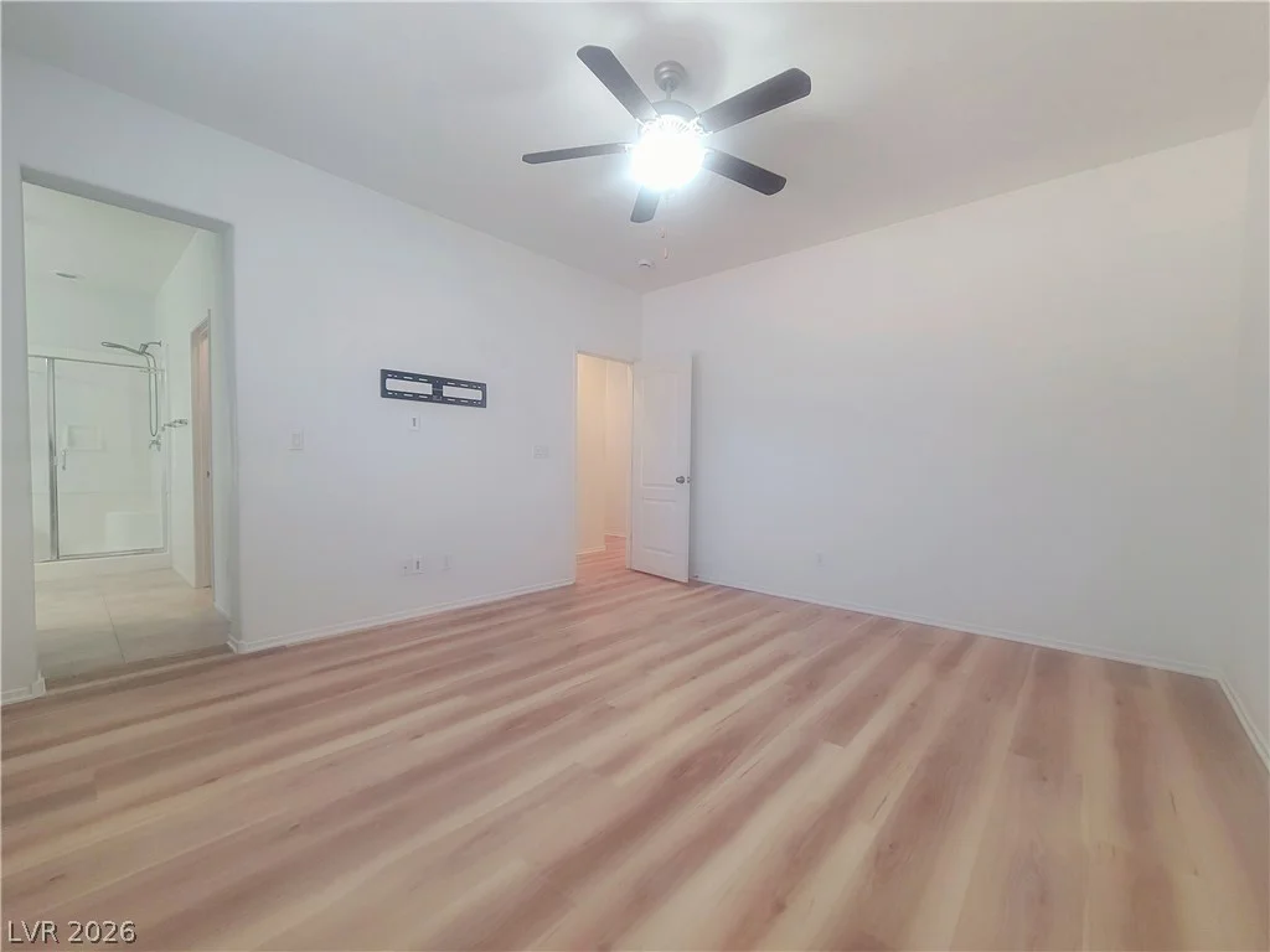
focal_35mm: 13
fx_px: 477
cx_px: 635
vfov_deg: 89.9
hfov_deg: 106.2
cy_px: 476
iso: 200
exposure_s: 1/60.2
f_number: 2.2
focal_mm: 2.2
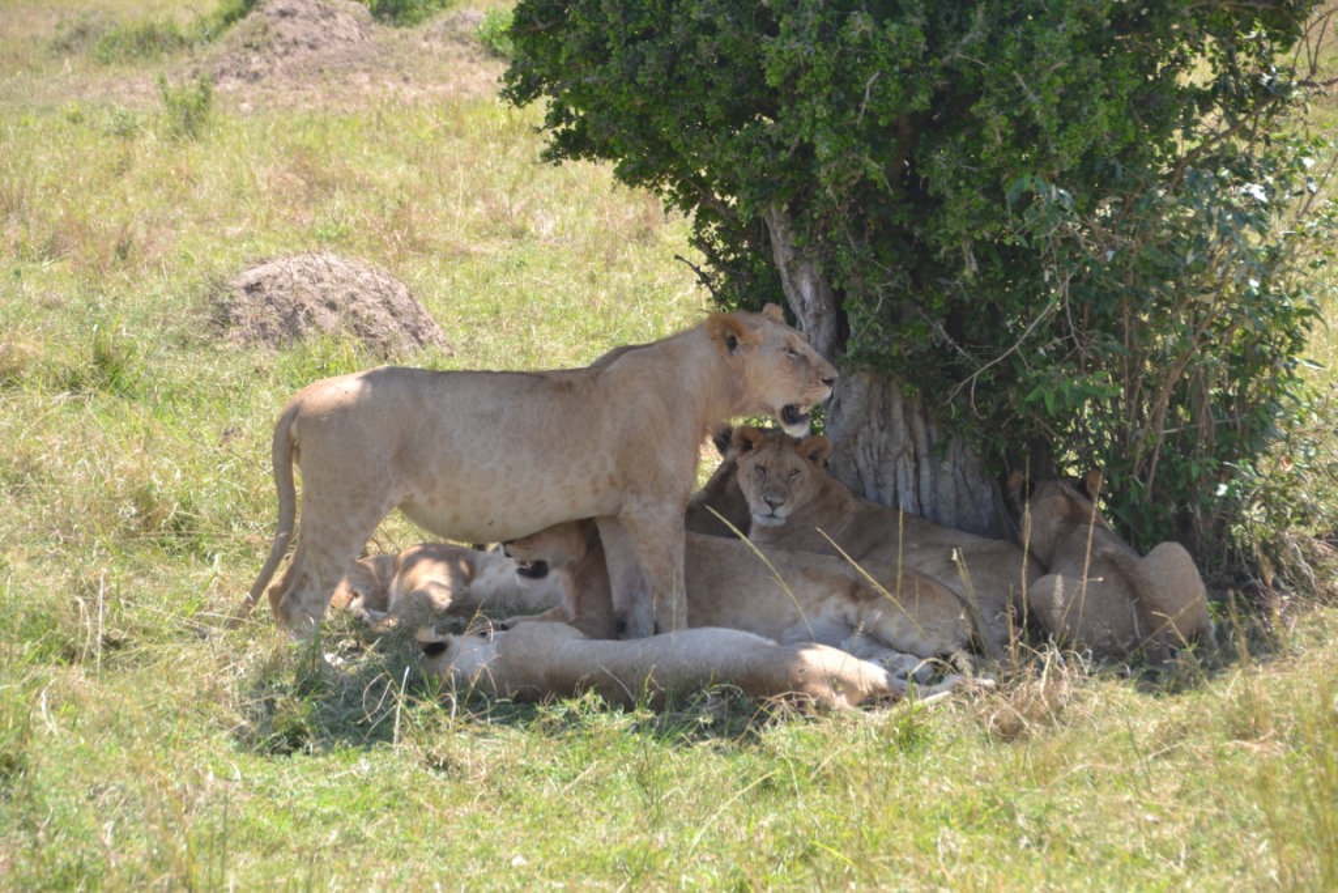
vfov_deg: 9.2
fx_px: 5575
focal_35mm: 150
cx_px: 669
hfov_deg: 13.7
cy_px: 446
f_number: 6
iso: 100
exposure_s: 1/125
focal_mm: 100
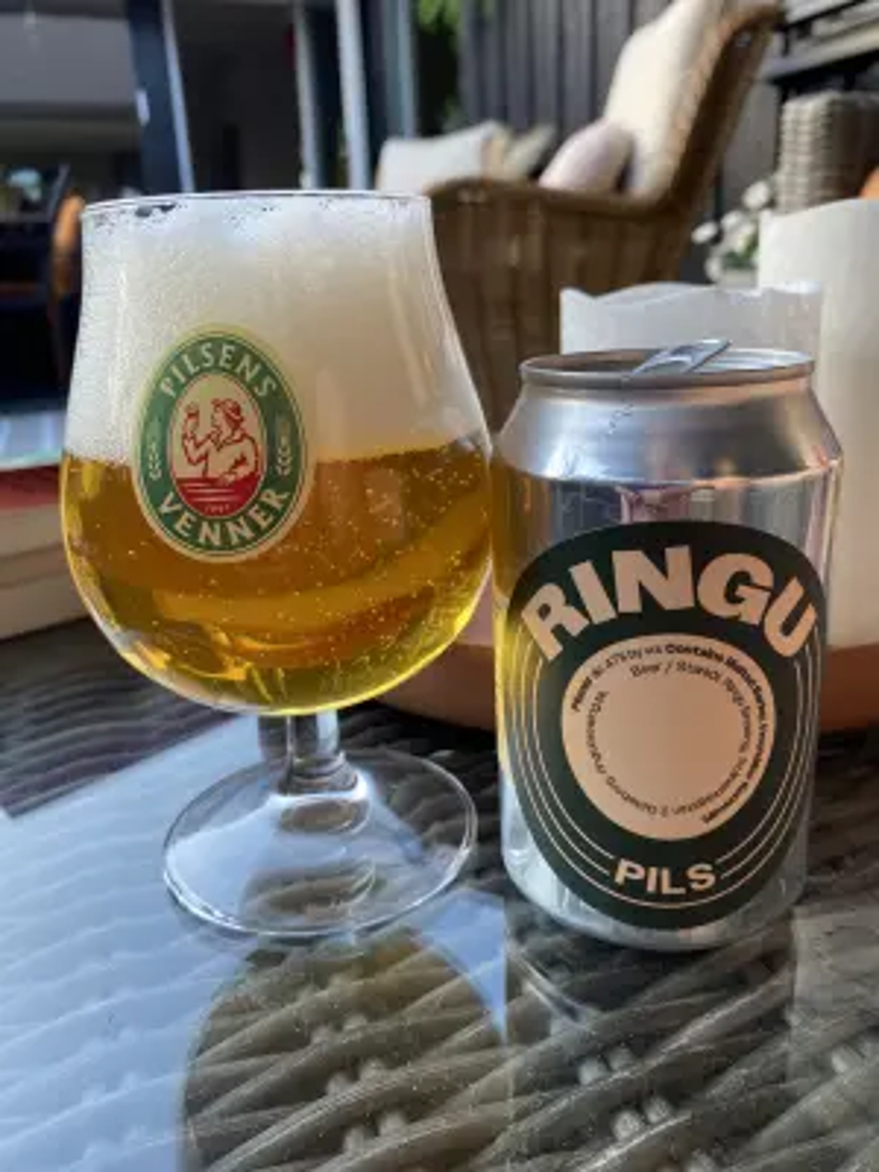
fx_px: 880
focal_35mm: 26
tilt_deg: -17.0
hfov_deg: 53.1
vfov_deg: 67.3
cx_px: 440
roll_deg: +3.0
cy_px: 586
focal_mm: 4.25
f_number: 1.8
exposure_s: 1/121
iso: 50
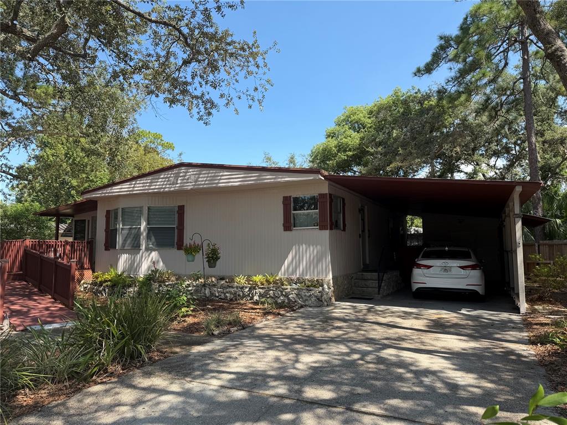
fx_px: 393
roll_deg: +0.4
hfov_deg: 71.6
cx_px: 284
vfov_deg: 56.8
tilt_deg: +5.8
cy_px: 212
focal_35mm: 24
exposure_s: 1/2053
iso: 80
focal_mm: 6.76
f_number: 1.78
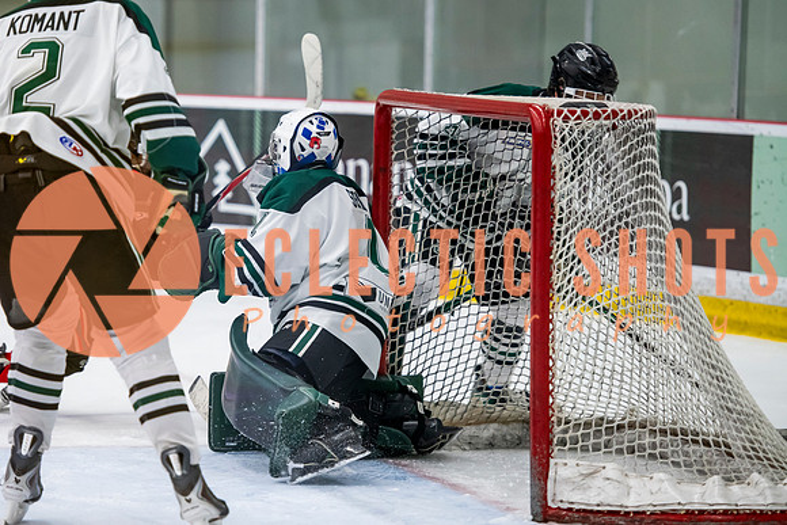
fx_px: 4240
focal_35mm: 194
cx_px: 278
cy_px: 262
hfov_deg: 10.6
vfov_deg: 7.1
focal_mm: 150
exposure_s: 1/640
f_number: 3.2
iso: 2000
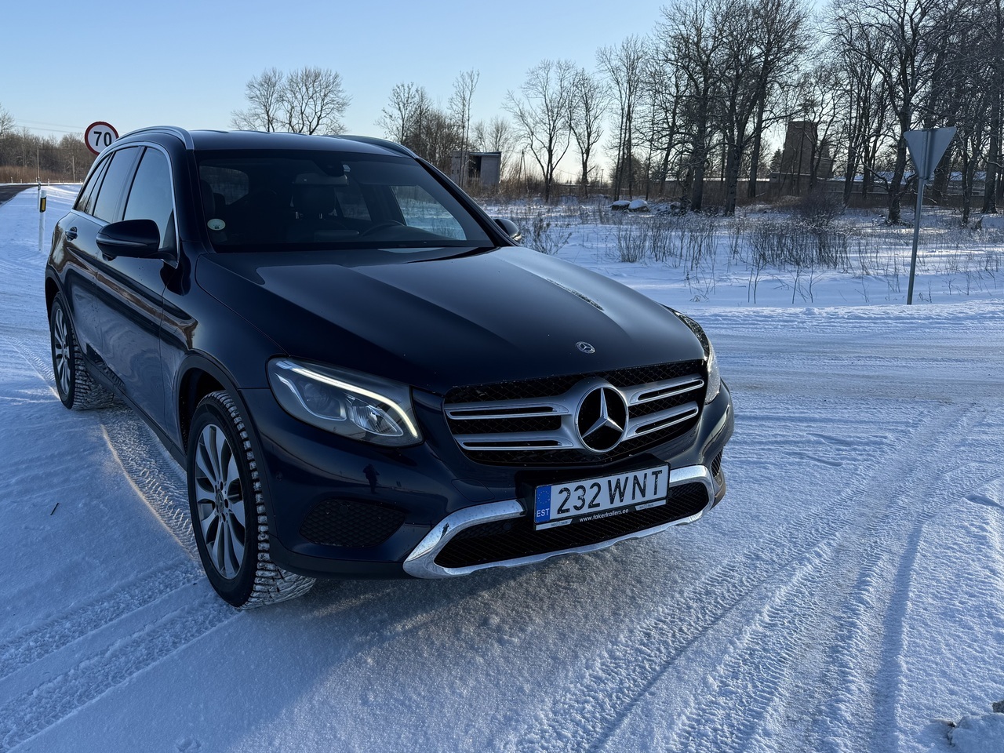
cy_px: 402
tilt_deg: -13.0
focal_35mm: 30
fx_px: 870
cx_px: 383
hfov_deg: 59.3
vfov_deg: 46.8
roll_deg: -3.0
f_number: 1.78
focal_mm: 6.76
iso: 80
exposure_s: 1/2232
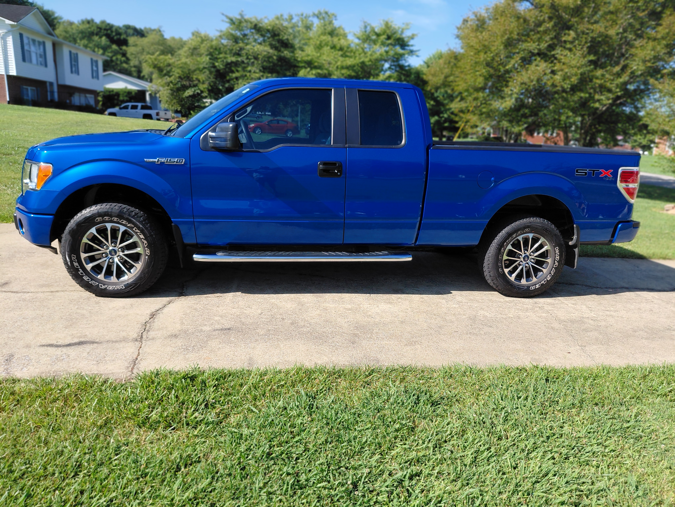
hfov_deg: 69.4
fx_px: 487
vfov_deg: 54.9
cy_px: 254
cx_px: 338
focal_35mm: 25
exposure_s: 1/1226
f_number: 1.8
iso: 50
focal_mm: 4.69
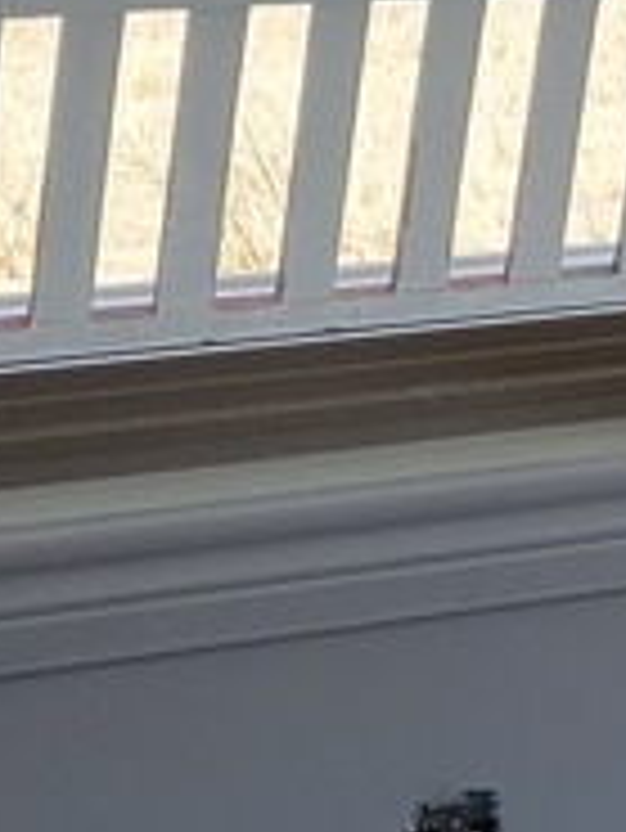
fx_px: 4865
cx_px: 2036
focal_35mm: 202
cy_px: 112
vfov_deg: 9.8
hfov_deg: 6.5
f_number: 1.8
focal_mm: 5.4
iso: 40
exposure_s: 1/292
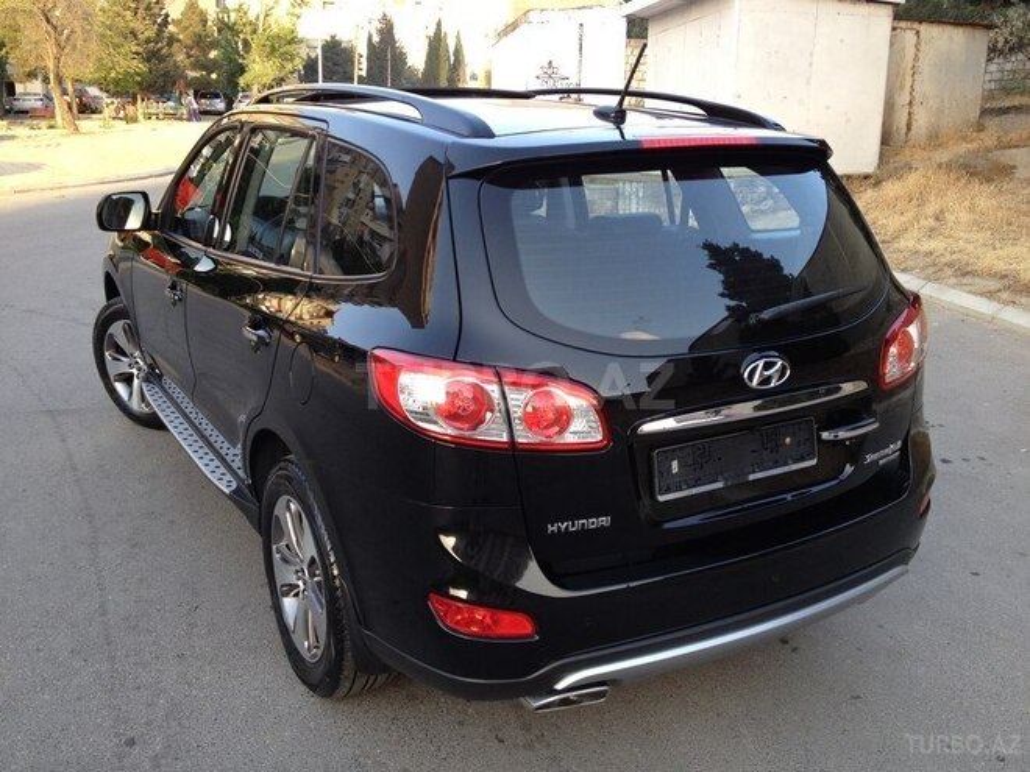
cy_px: 386
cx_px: 515
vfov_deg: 40.7
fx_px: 1041
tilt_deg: -13.6
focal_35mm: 35
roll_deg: -1.3
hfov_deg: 52.6
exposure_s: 1/120
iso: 50
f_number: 2.4
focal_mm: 4.28
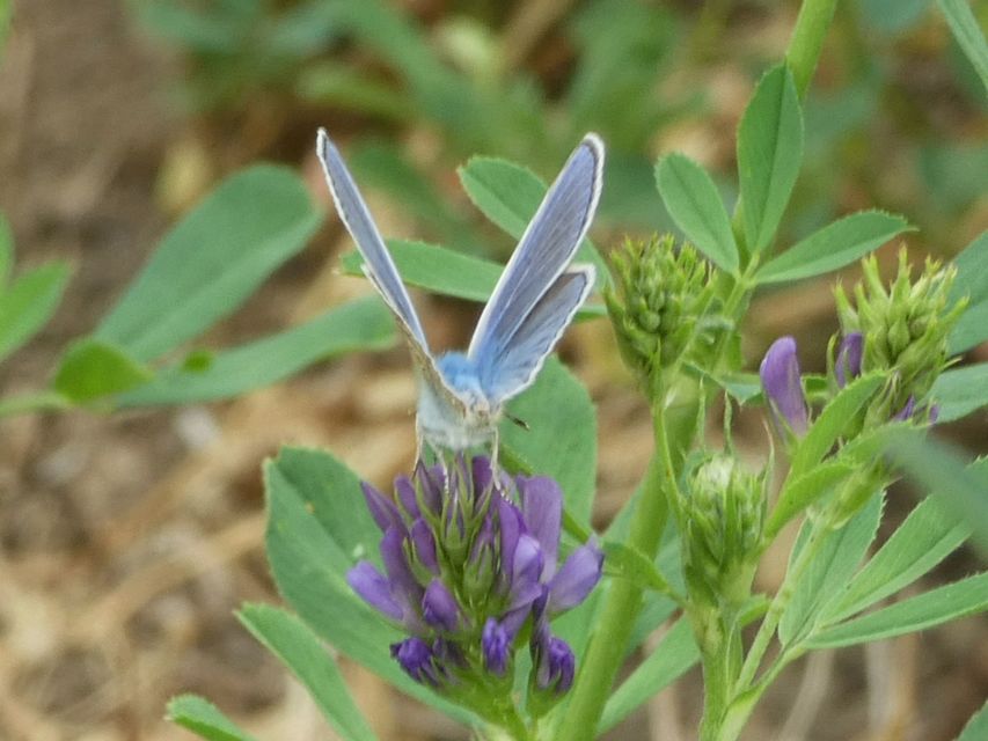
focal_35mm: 173
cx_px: 494
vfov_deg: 8.6
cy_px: 370
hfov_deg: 11.4
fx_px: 4938
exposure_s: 1/80
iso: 125
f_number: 5.5
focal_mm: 30.9
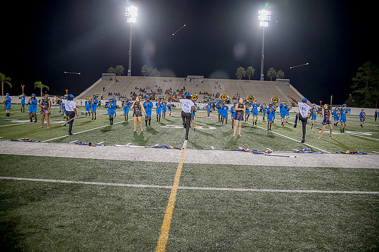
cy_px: 126
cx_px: 190
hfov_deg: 73.8
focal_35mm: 24
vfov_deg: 53.1
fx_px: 253
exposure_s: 1/200
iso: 2000
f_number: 4
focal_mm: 24
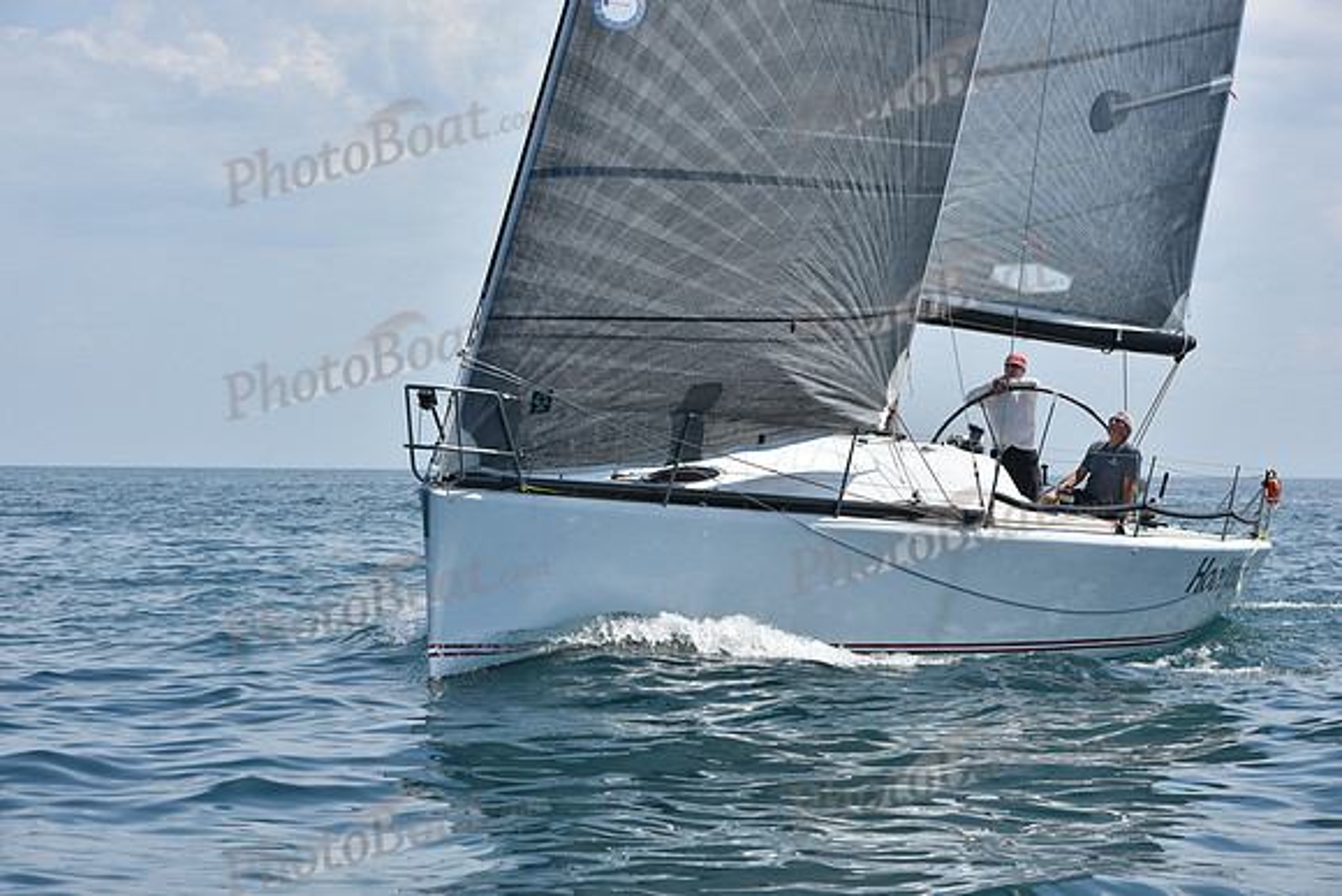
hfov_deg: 21.5
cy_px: 448
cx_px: 671
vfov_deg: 14.4
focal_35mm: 95
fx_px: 3542
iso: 250
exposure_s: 1/1250
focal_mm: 95
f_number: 8
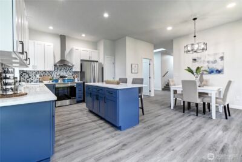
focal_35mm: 15
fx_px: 101
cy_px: 81
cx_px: 121
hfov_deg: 100.4
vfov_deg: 77.4
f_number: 11
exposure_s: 1/10
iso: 4000
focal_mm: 10
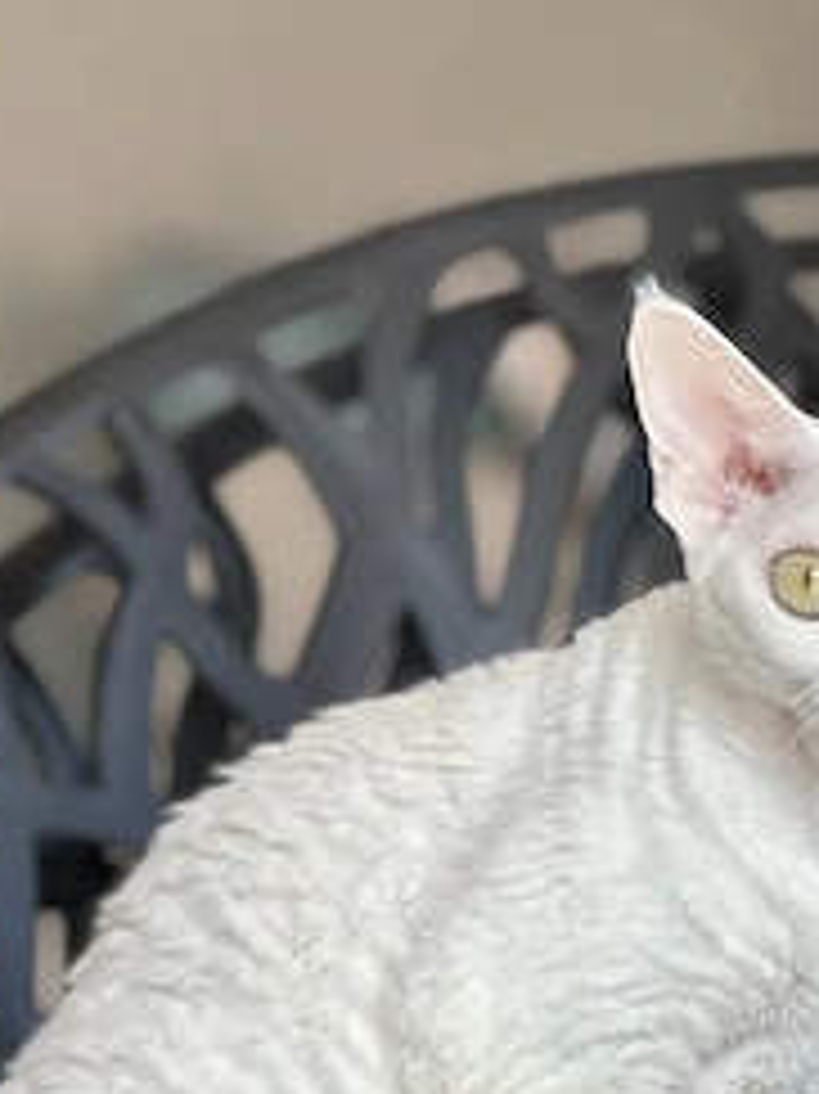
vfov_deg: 15.5
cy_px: 756
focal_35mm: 127
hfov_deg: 11.6
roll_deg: -0.1
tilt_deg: -5.0
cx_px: 572
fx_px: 4010
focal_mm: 9
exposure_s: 1/121
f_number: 2.8
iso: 100
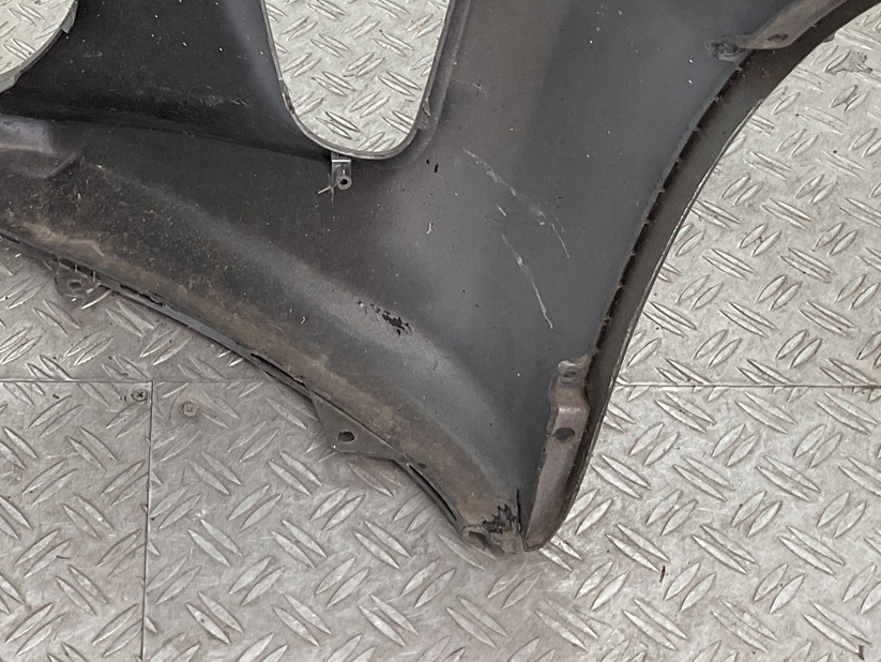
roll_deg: +4.0
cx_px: 75
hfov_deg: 26.4
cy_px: -122
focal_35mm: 71
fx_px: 1808
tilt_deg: -33.8
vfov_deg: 19.6
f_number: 1.8
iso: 25
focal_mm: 3
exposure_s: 1/120
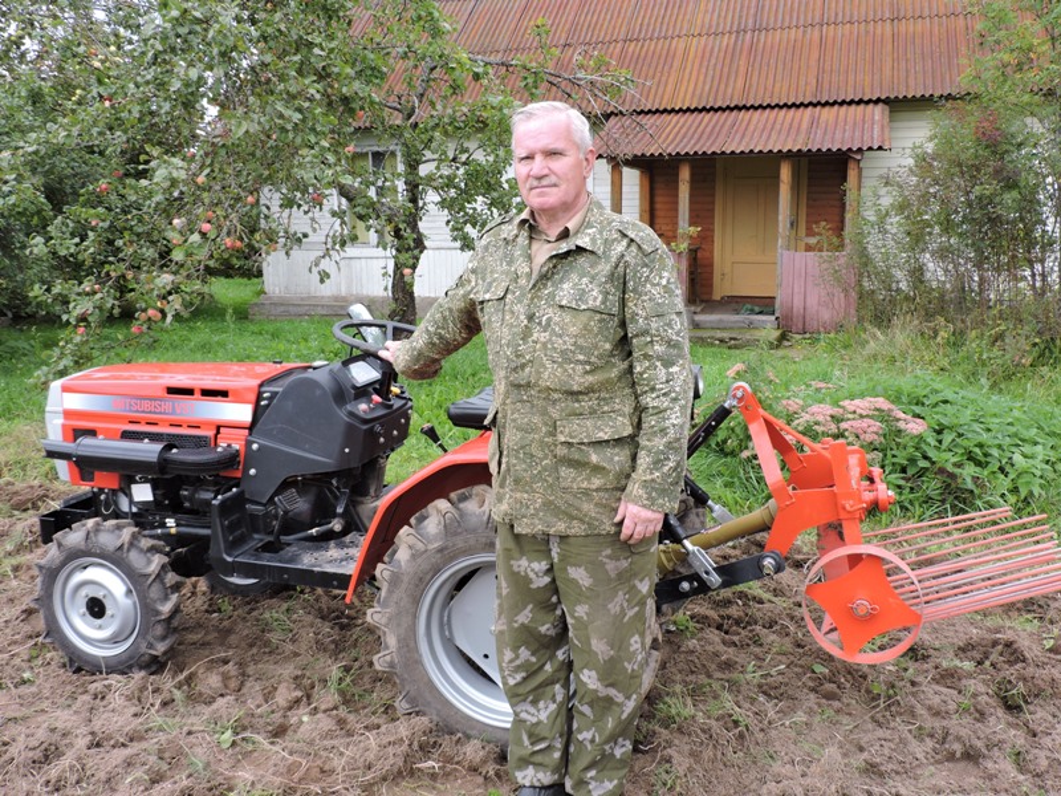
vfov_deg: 42.9
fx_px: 1011
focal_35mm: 33
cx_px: 530
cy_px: 398
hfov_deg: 55.4
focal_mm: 5.9
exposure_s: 1/200
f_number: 3.2
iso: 100
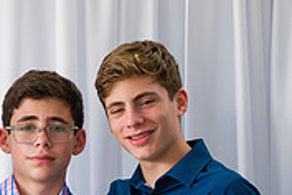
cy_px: 216
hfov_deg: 9.4
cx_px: 12
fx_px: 1760
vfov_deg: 6.3
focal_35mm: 217
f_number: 3.2
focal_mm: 60
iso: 400
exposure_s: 1/500
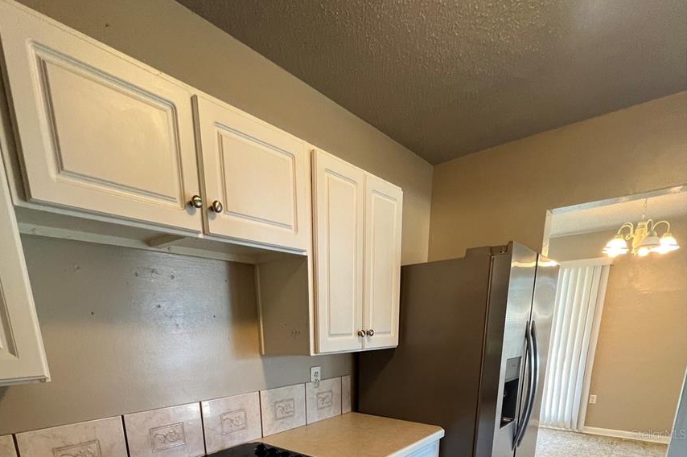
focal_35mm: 19
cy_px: 434
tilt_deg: -14.8
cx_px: 327
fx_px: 362
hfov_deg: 86.9
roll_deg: +1.5
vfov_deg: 53.8
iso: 160
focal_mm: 1.57
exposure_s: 1/60
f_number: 1.8
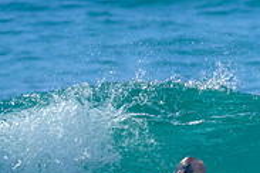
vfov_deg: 0.4
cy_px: 179
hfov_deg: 0.6
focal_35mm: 3488
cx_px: 193
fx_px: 25189
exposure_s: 1/3200
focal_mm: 800
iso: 400
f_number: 6.3
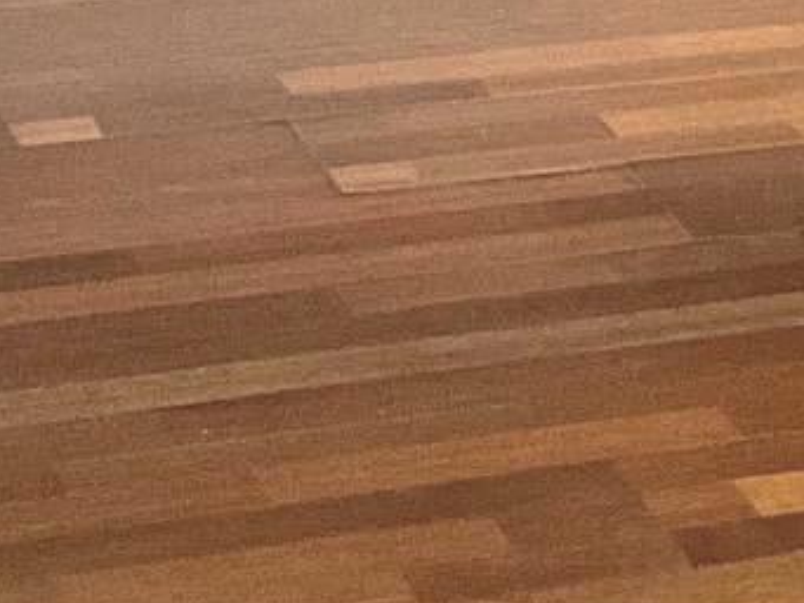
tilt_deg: -8.1
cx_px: 698
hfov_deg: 11.3
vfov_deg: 8.0
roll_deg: -2.4
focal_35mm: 174
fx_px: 4043
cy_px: -801
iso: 160
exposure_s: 1/60
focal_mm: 3
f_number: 1.8
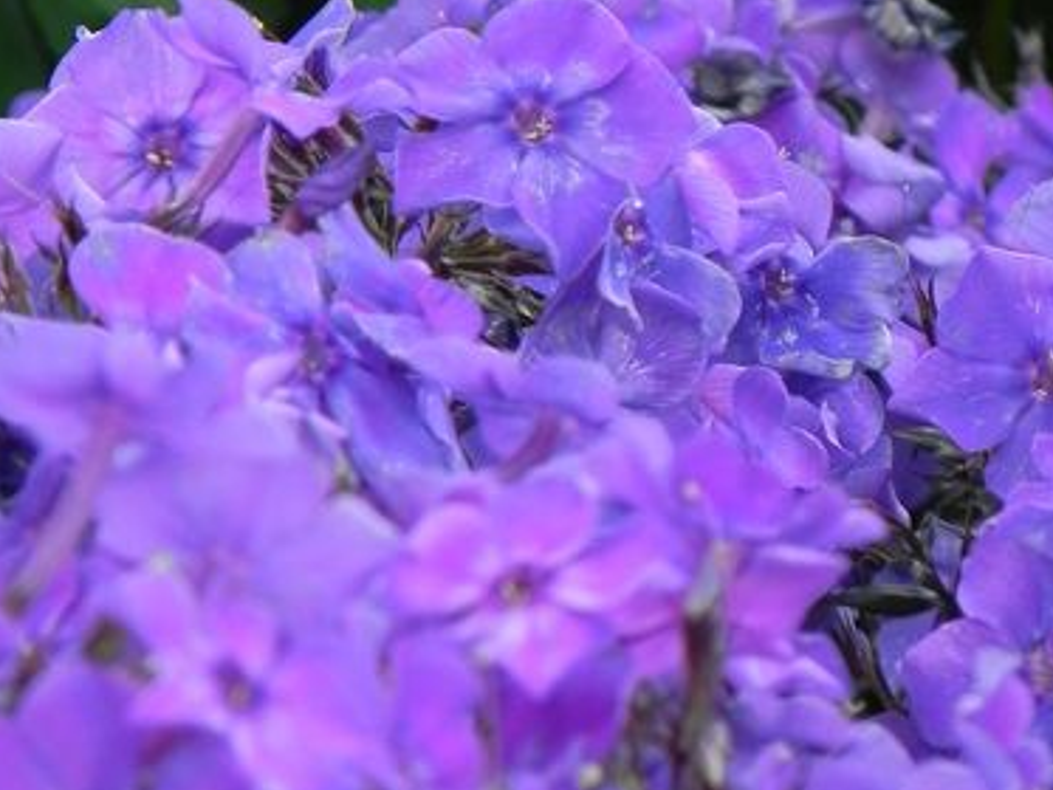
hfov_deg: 1.9
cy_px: 42
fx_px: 31403
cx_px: 342
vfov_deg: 1.4
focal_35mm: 1032
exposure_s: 1/80
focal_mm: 85.6
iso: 160
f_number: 5
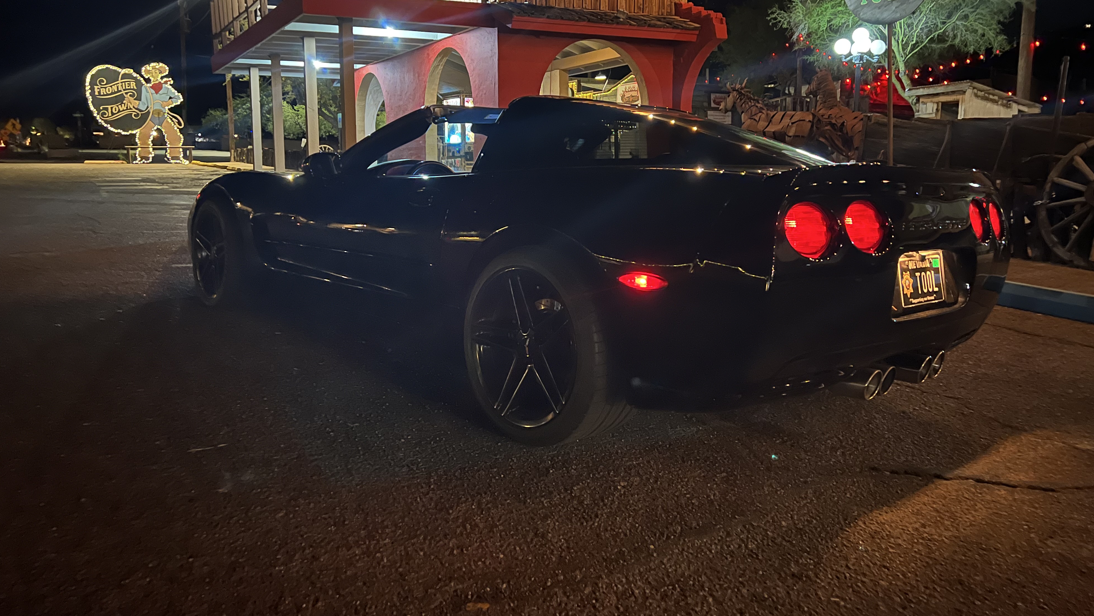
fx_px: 841
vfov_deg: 40.1
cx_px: 544
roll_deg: +1.0
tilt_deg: -9.0
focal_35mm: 29
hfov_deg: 66.1
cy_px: 256
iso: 1600
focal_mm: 5.7
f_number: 1.5
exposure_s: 1/15
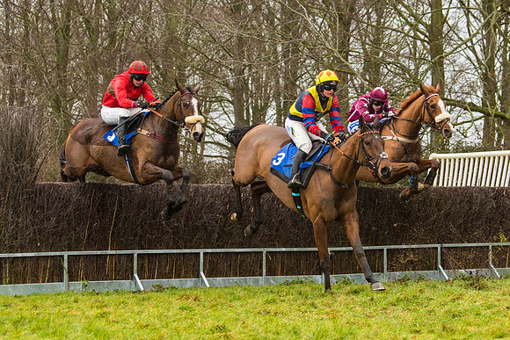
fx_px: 1645
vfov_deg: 11.8
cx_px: 330
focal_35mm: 116
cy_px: 145
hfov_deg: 17.6
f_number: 4
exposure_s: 1/1000
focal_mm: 70
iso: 1000
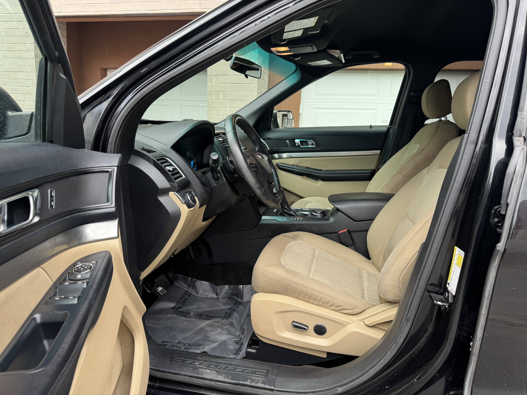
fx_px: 365
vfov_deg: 56.8
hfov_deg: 71.6
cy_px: 198
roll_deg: -2.5
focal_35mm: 24
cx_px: 264
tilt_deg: -9.7
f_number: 1.78
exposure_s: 1/183
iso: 64
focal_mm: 6.76
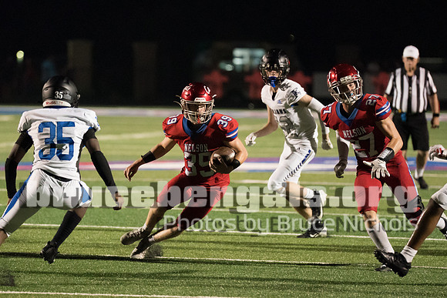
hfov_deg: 6.6
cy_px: 134
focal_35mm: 311
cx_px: 197
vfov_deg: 4.4
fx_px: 3861
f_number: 2.8
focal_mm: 200
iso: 12800
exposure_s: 1/1250
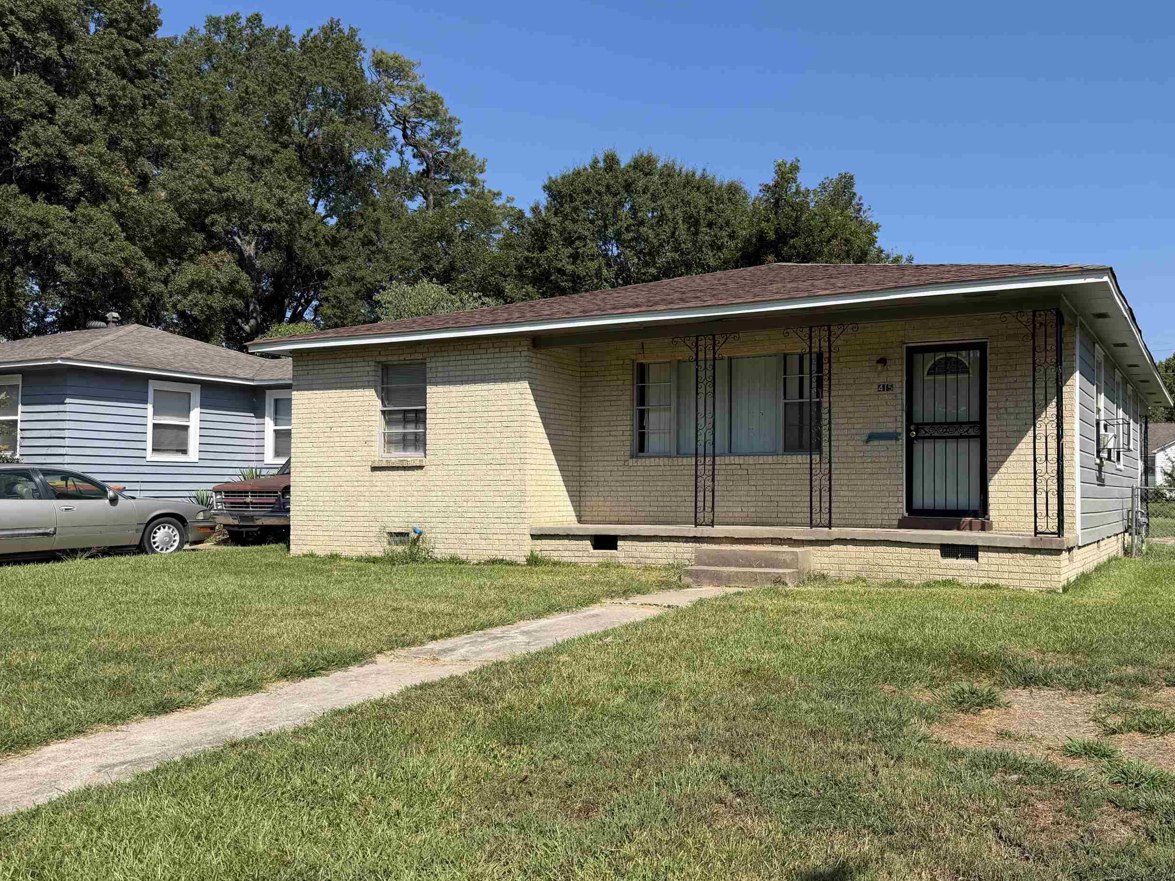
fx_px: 1018
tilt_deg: +1.1
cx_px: 729
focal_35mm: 30
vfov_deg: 46.8
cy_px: 452
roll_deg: -0.5
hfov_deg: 59.3
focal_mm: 6.76
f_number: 1.78
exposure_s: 1/4975
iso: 80
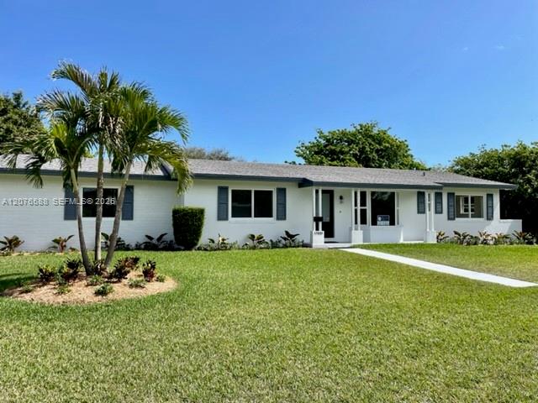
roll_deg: +0.6
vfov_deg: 53.1
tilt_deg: +1.8
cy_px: 202
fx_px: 404
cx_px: 269
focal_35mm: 26
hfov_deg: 67.3
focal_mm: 4.2
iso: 32
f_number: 1.6
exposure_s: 1/3509
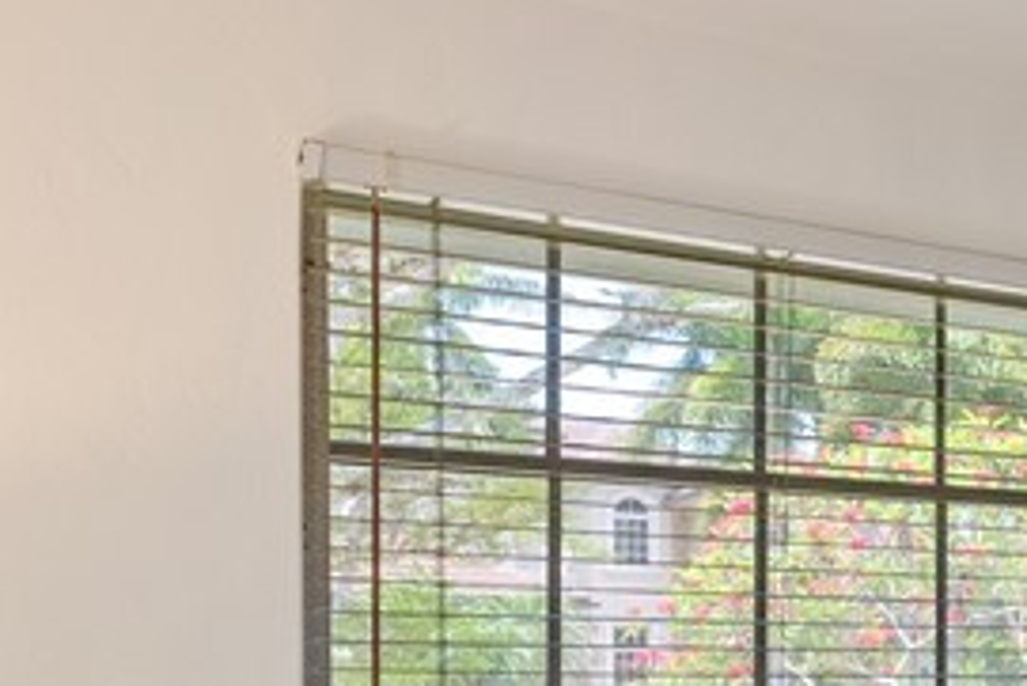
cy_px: 659
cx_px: 1662
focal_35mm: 64
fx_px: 1827
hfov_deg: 23.1
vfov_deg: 20.7
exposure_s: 1/3
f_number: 9
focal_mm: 16
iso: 100
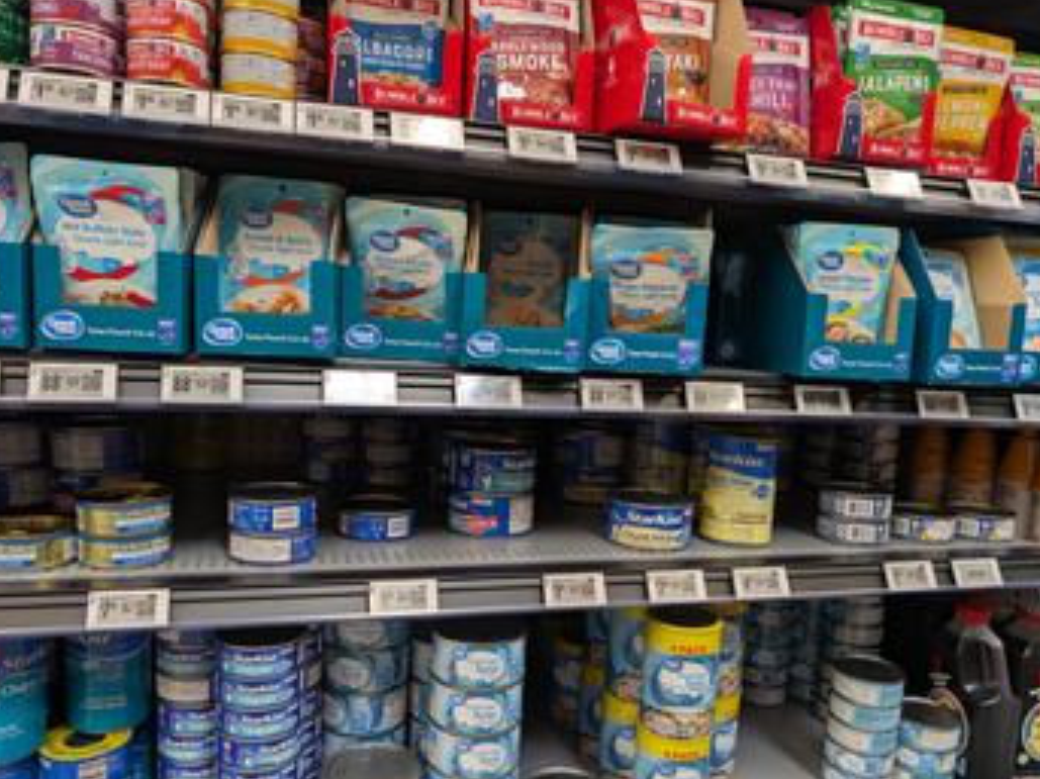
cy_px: 412
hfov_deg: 63.4
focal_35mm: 28
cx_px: 540
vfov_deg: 49.7
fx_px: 841
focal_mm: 6.9
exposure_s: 1/353
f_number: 1.68
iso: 504
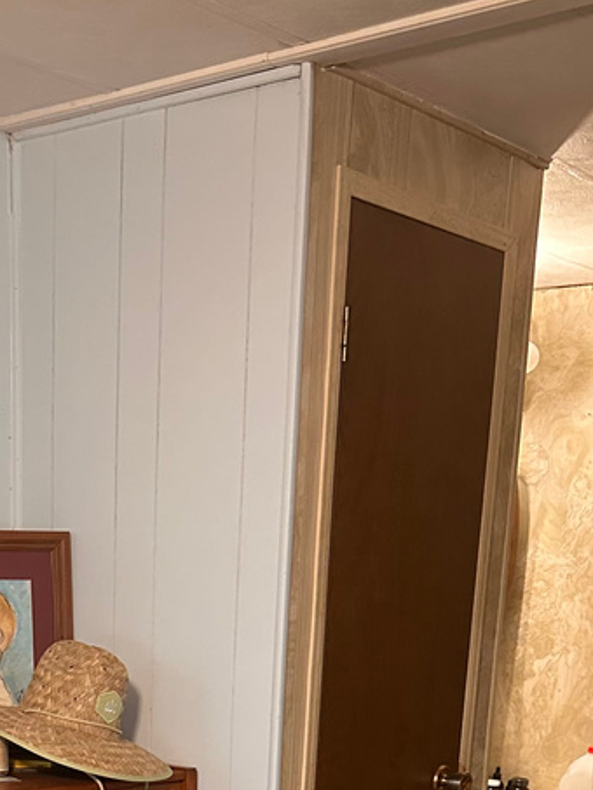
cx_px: 180
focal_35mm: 61
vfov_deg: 28.3
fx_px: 1393
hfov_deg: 23.9
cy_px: 905
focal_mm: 6.86
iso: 640
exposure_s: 1/60
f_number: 1.78
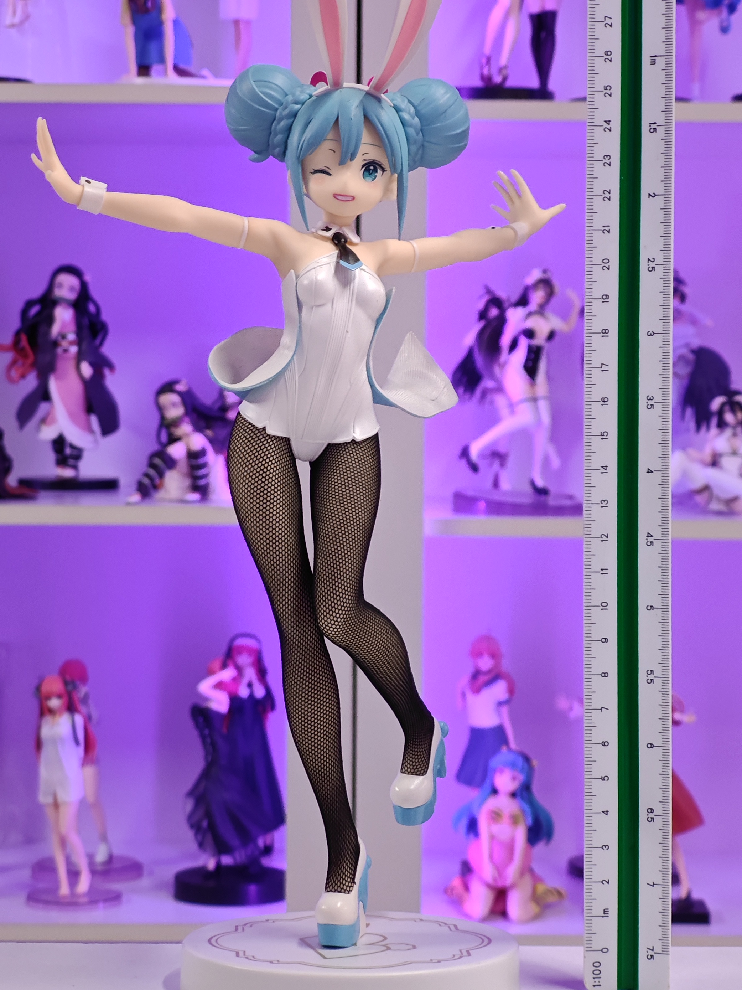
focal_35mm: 94
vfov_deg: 20.9
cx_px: 371
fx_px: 2687
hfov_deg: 15.7
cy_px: 469
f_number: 2.4
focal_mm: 7.48
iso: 800
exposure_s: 1/25
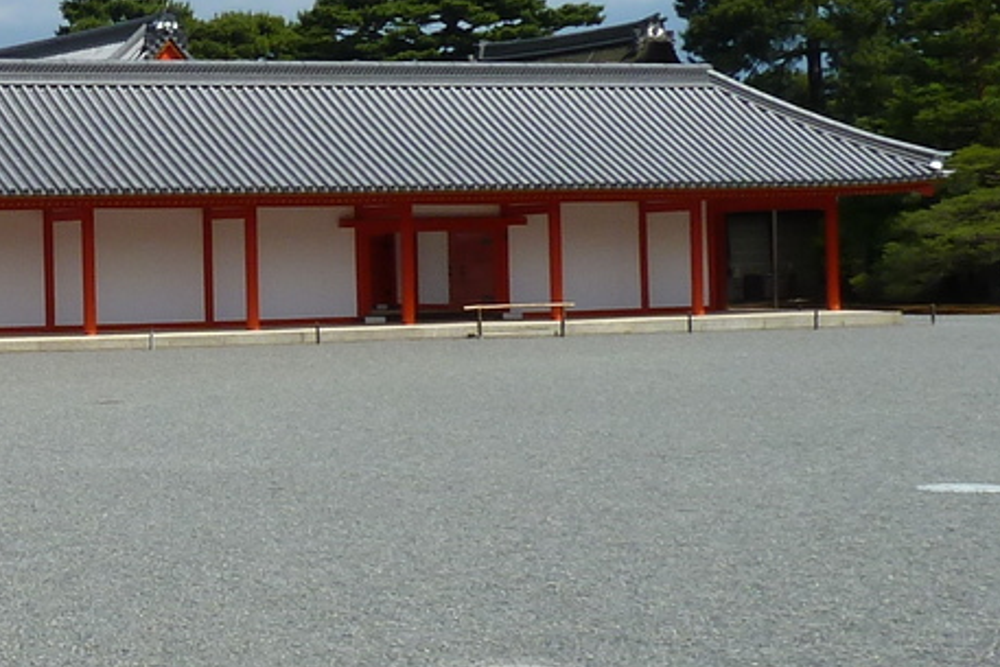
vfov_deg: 15.0
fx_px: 2528
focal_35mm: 91
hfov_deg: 20.6
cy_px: 306
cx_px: -265
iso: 80
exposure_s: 1/400
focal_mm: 4.1
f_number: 5.6
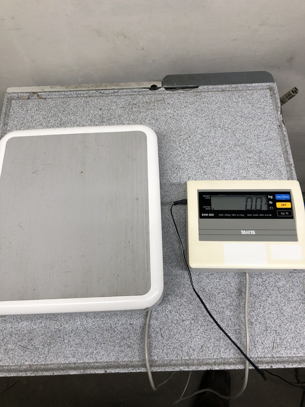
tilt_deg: -66.2
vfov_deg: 63.4
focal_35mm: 28
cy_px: 204
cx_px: 152
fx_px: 329
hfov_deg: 49.7
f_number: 1.8
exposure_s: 1/120
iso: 50
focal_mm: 3.99
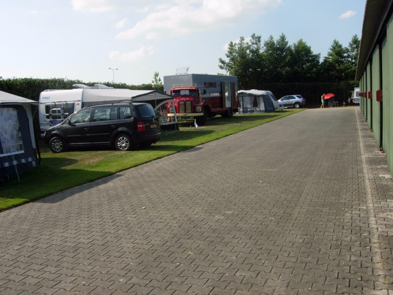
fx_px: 409
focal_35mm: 36
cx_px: 196
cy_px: 148
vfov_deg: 39.7
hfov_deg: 51.4
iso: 50
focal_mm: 7.5
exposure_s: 1/242
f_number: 6.1
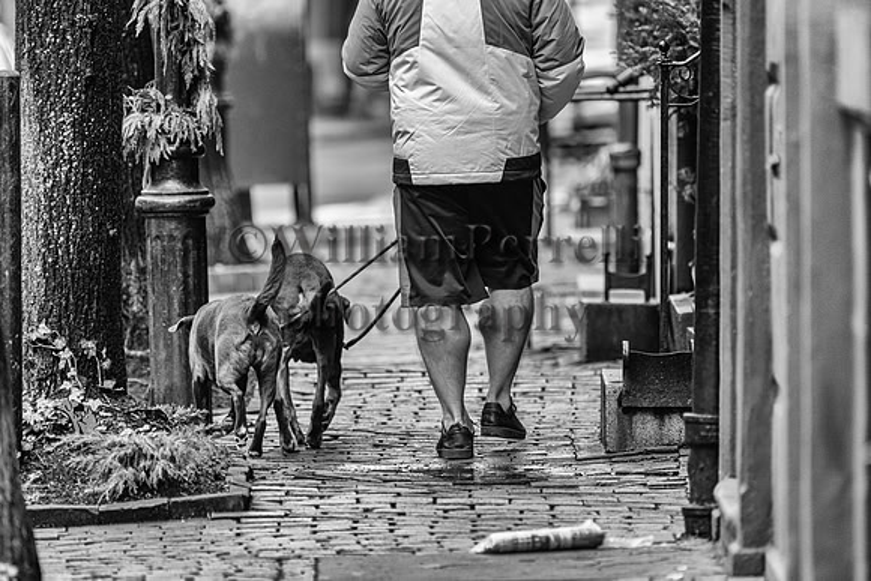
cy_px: 290
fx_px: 11132
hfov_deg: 4.5
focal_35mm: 460
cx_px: 436
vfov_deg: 3.0
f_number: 5.6
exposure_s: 1/400
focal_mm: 460
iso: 800
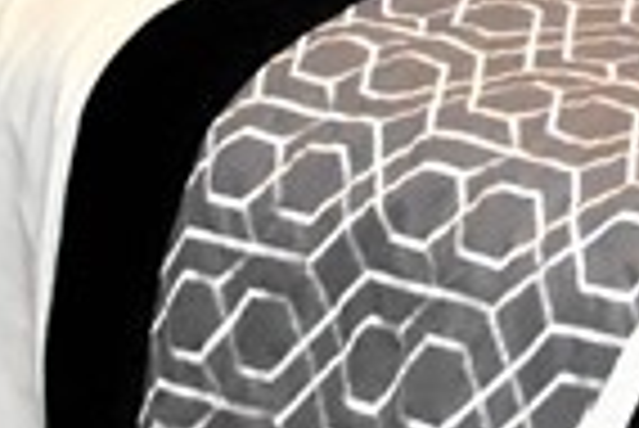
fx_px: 2344
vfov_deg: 8.9
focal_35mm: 132
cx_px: 986
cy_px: -770
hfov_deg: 14.4
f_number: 10
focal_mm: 11.5
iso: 5000
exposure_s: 1/60
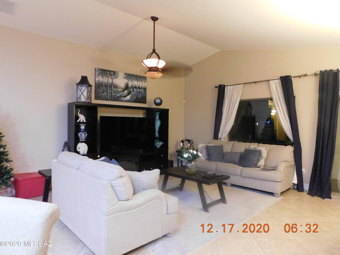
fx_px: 226
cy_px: 128
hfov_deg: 73.9
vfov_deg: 58.9
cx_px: 170
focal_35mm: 23
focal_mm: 4
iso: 400
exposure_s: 1/6
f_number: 3
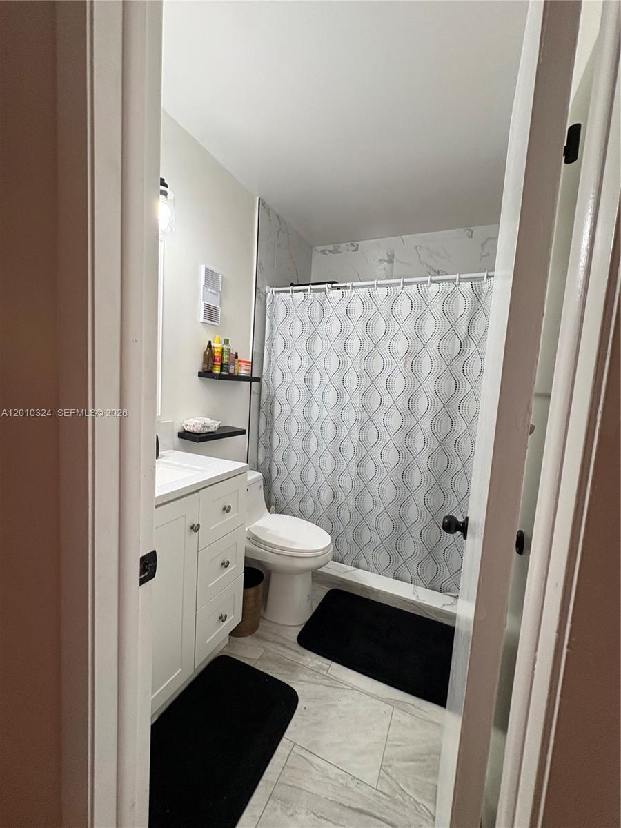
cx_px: 310
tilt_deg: -5.8
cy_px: 414
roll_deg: -3.4
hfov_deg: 85.7
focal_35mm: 14
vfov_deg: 102.1
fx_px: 335
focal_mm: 2.22
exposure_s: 1/60
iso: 125
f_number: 2.2
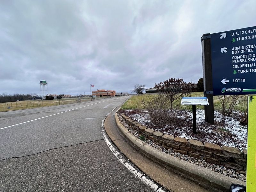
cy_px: 96
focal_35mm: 14
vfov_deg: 85.7
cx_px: 128
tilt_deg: +0.0
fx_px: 104
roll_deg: +3.0
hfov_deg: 102.1
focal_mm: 2.22
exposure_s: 1/666
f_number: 2.2
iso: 40
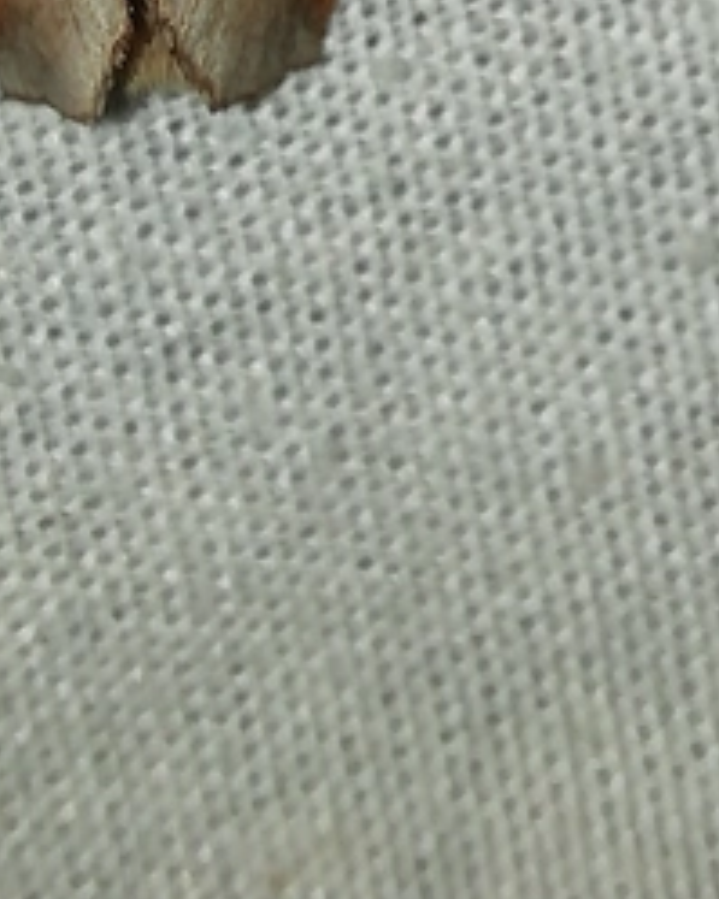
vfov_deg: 12.7
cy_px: -238
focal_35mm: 148
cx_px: 470
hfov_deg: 10.4
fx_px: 3939
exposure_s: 1/116
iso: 50
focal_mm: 3.46
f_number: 2.2
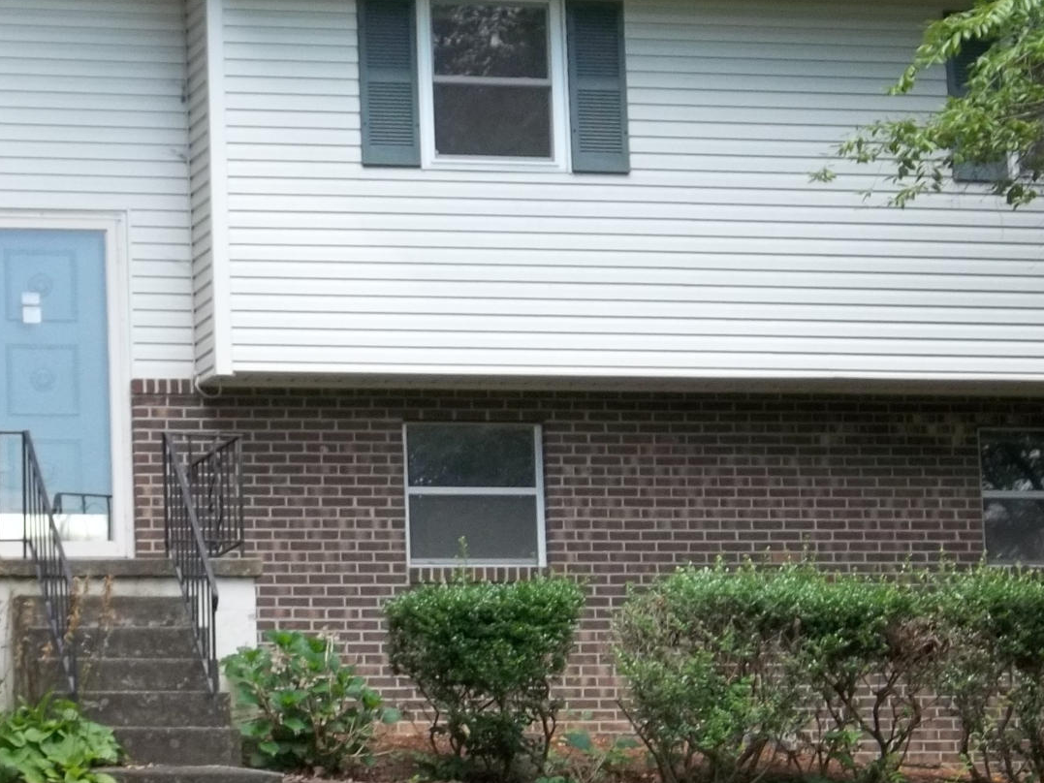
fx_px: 4555
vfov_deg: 9.8
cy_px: 359
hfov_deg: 13.0
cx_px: 258
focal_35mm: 151
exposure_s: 1/160
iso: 80
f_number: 4.1
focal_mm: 11
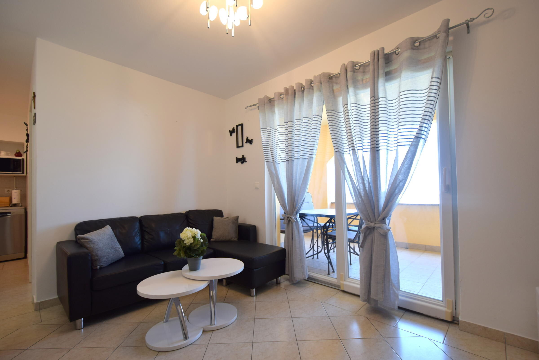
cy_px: 180
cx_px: 270
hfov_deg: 100.4
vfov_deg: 77.3
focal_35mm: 15
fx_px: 225
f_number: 4
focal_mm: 10
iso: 200
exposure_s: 1/80
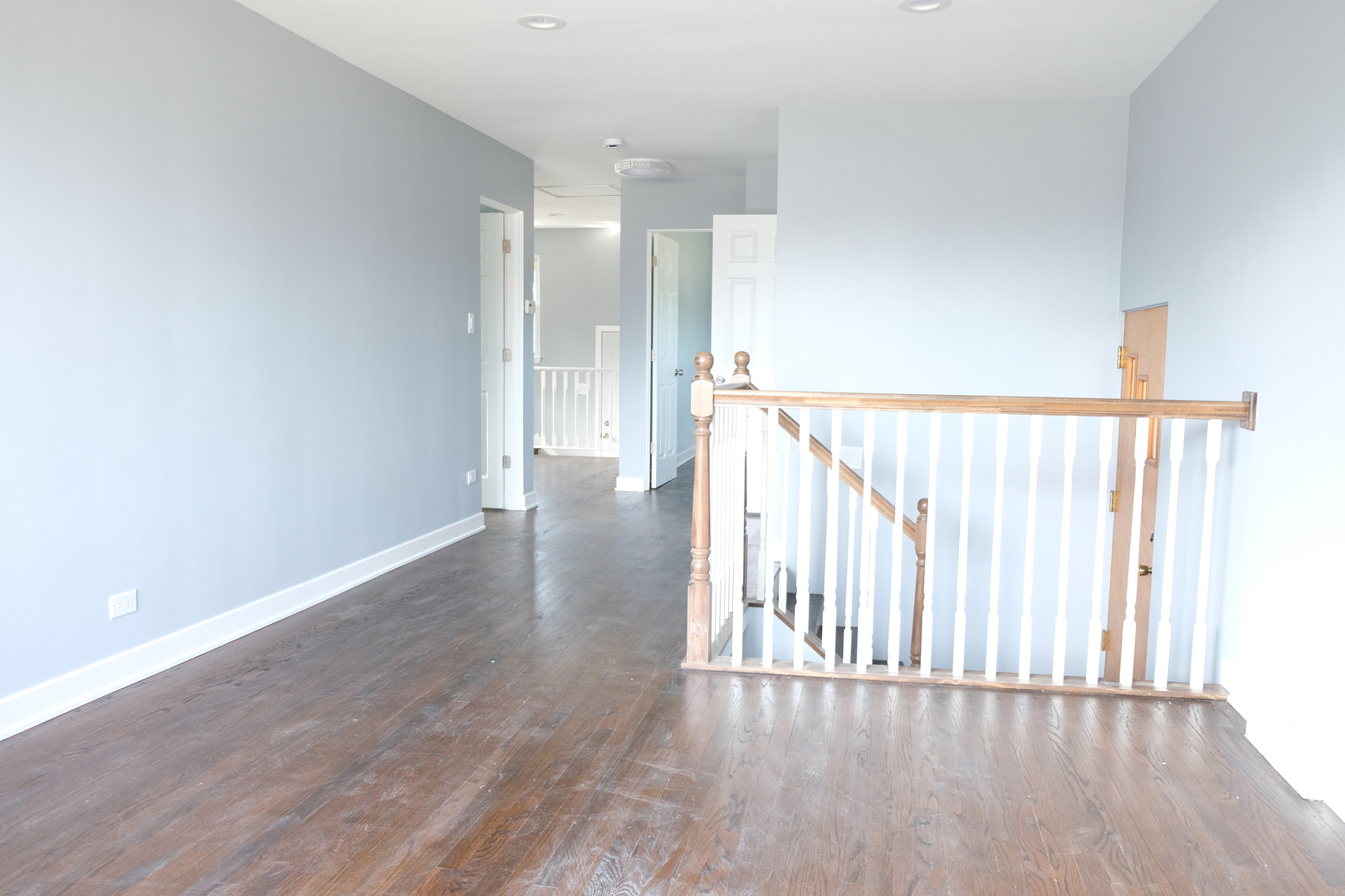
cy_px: 448
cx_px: 672
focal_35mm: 27
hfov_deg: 67.4
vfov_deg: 47.9
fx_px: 1009
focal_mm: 18
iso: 800
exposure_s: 1/58
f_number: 2.8
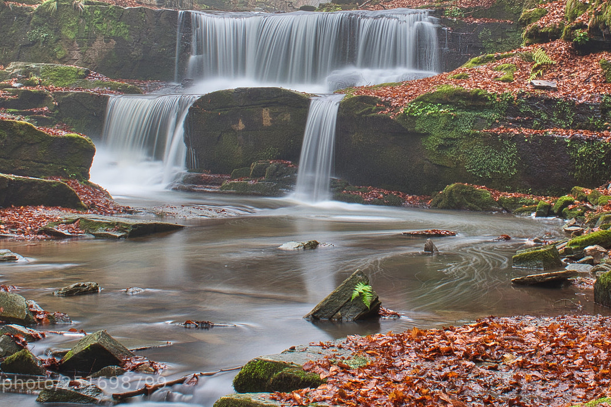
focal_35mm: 68
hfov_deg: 29.7
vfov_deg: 19.9
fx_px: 1150
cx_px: 331
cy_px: 112
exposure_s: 13
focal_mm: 29
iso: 100
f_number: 29
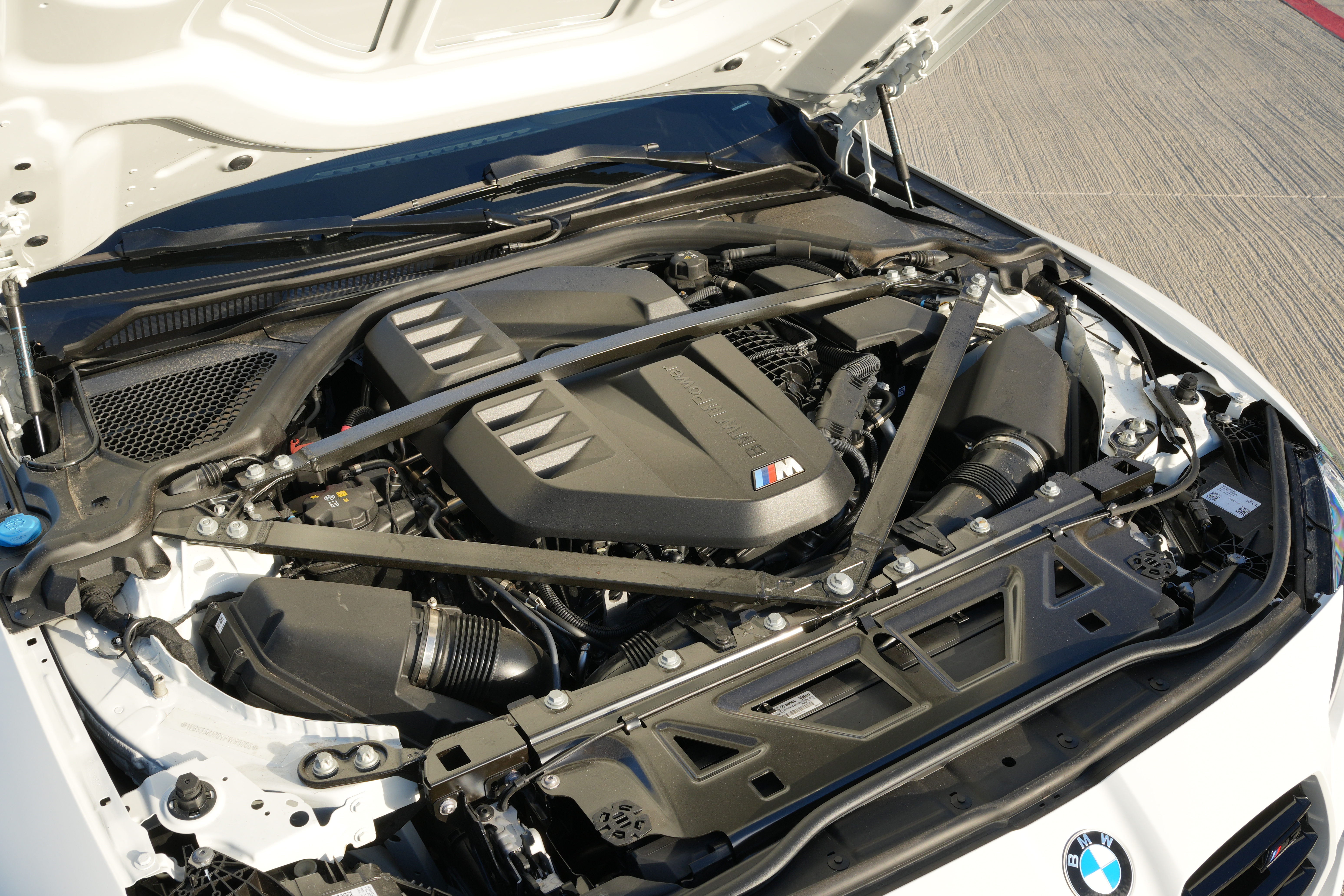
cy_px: 448
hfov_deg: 54.3
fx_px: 1310
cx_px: 672
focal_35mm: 35
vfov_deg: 37.8
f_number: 10
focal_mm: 23.4
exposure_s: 1/30
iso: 125
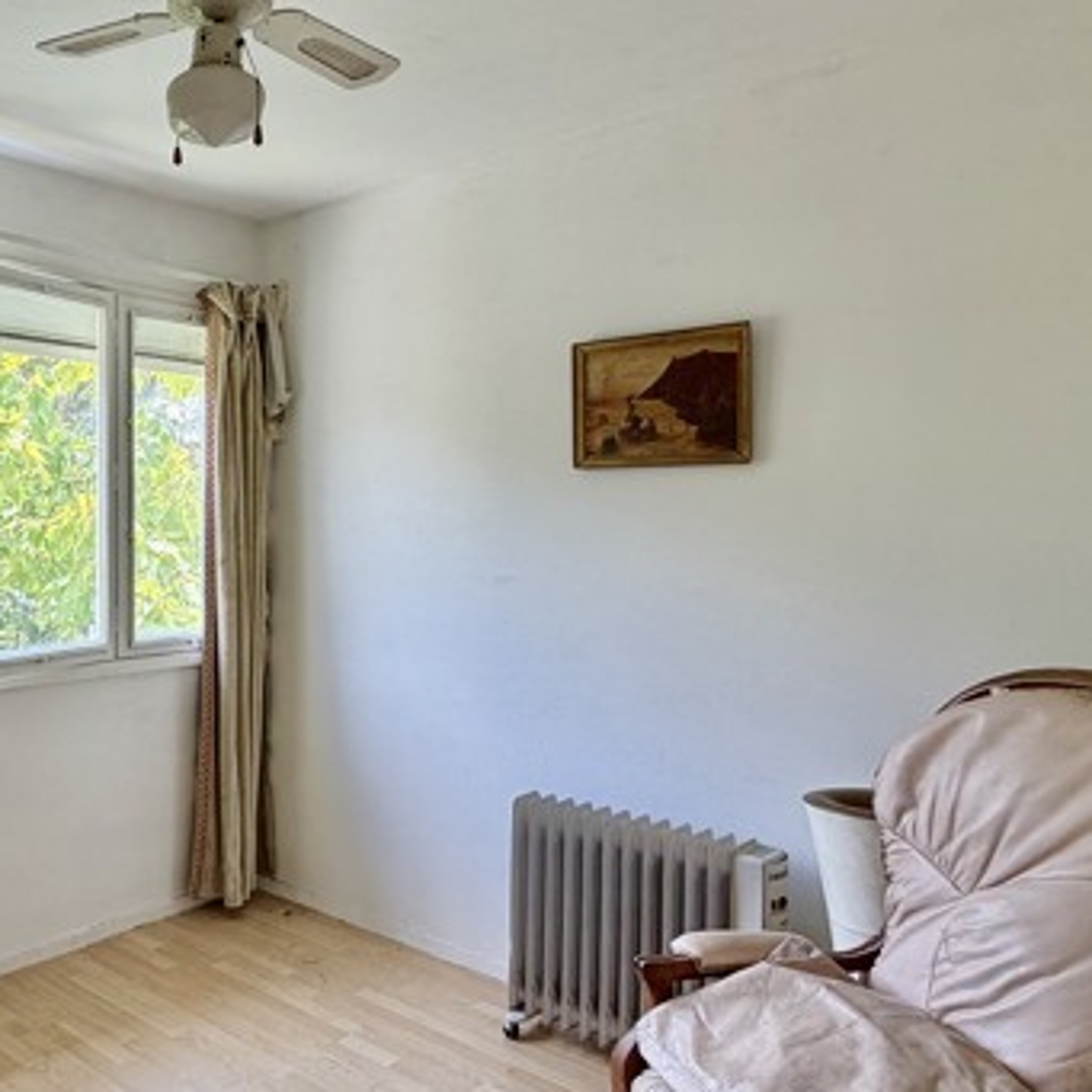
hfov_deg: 50.4
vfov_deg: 55.6
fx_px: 1035
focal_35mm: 29
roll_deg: -0.1
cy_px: 548
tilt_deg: -1.4
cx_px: 144
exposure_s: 1/121
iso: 64
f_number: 2.2
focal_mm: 2.22
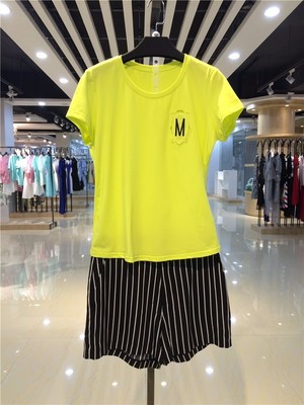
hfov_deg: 48.2
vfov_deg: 61.7
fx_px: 340
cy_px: 202
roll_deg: +0.7
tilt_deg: -5.9
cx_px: 152
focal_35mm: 29
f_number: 2.2
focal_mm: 4.15
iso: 64
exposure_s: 1/33
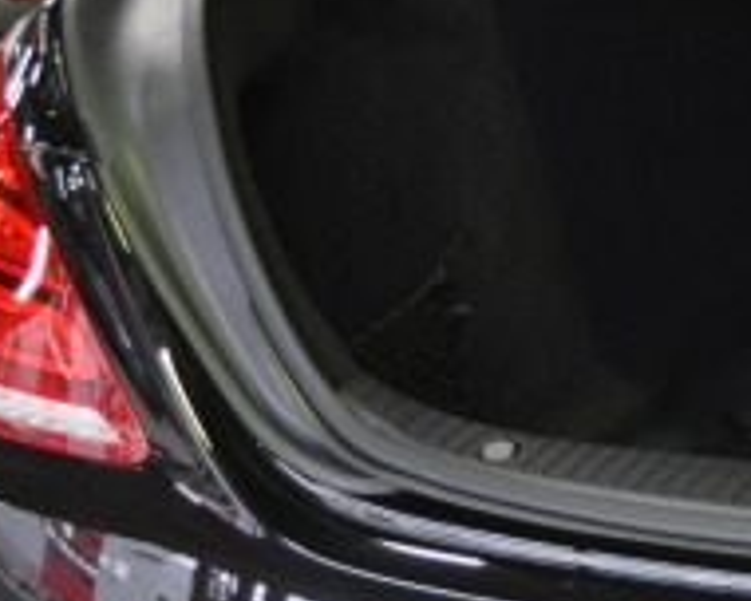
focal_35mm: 142
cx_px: 1150
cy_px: 243
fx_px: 3156
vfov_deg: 10.9
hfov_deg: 12.8
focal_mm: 26
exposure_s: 1/60
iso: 800
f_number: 4.2
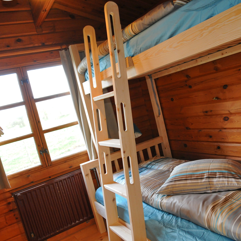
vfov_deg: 52.5
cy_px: 120
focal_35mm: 31
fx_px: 244
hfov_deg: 52.5
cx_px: 122
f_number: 4.5
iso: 800
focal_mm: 16
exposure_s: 1/30
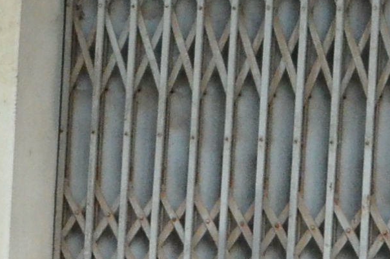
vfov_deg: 5.1
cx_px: -570
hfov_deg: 7.2
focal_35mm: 266
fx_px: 2876
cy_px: 247
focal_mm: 29
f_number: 11
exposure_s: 1/500
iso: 4000
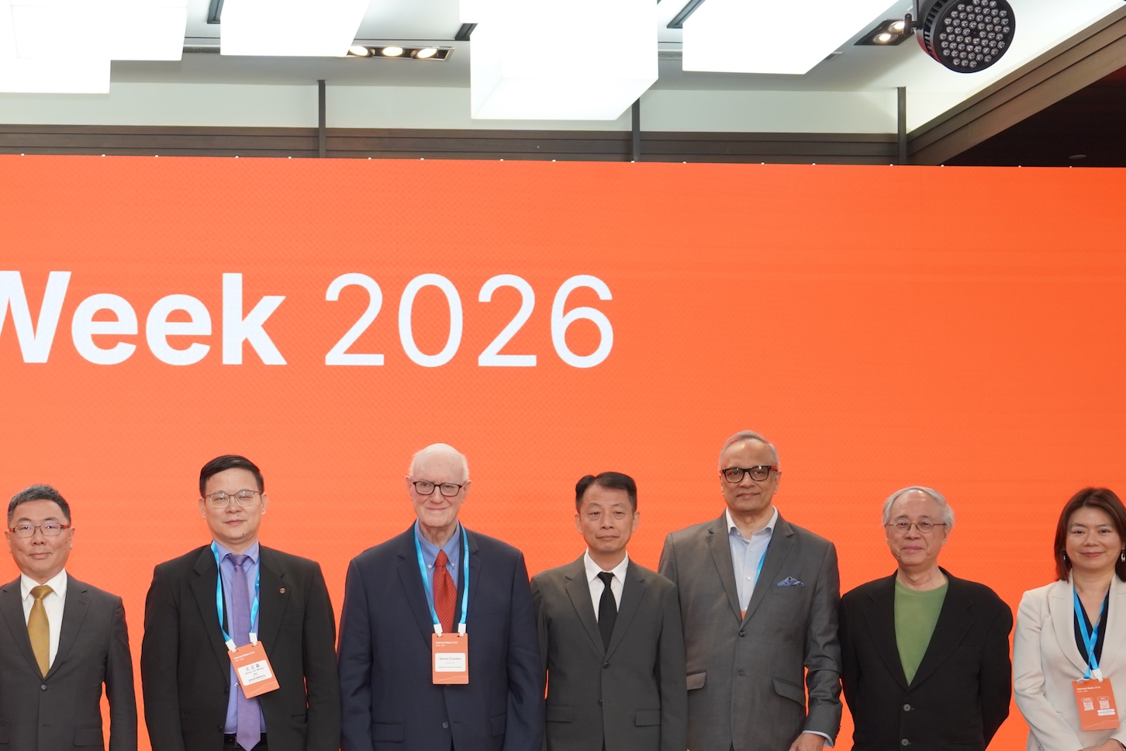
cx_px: 171
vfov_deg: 21.6
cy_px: 603
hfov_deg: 31.3
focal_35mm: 62
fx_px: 1939
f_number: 2.8
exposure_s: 1/200
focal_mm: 30
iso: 640
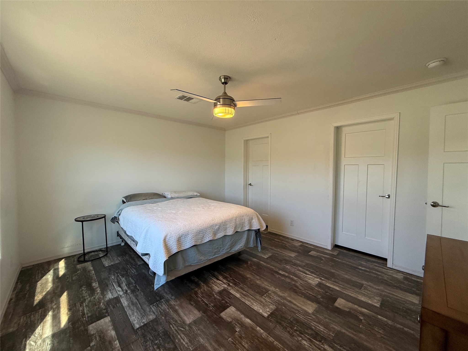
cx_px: 234
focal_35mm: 14
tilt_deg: -1.9
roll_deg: +0.0
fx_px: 189
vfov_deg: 85.7
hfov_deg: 102.1
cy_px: 176
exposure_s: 1/120
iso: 250
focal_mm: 2.22
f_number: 2.2
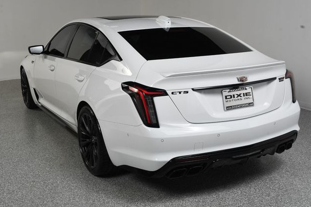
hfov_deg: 42.8
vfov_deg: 29.2
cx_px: 155
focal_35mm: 46
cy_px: 105
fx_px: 397
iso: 100
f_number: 13
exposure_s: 1/160
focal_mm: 30
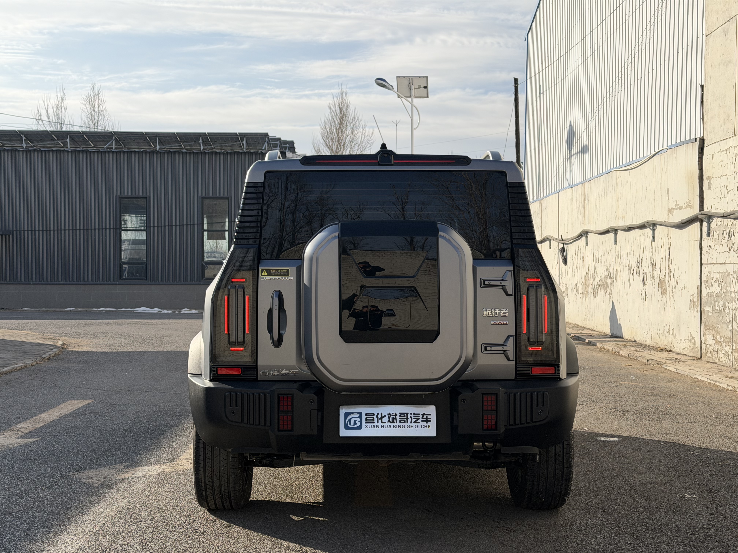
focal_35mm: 48
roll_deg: +0.3
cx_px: 369
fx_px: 1023
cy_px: 276
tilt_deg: -0.5
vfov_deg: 30.3
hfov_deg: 39.7
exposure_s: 1/4878
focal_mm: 6.76
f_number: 1.78
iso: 64
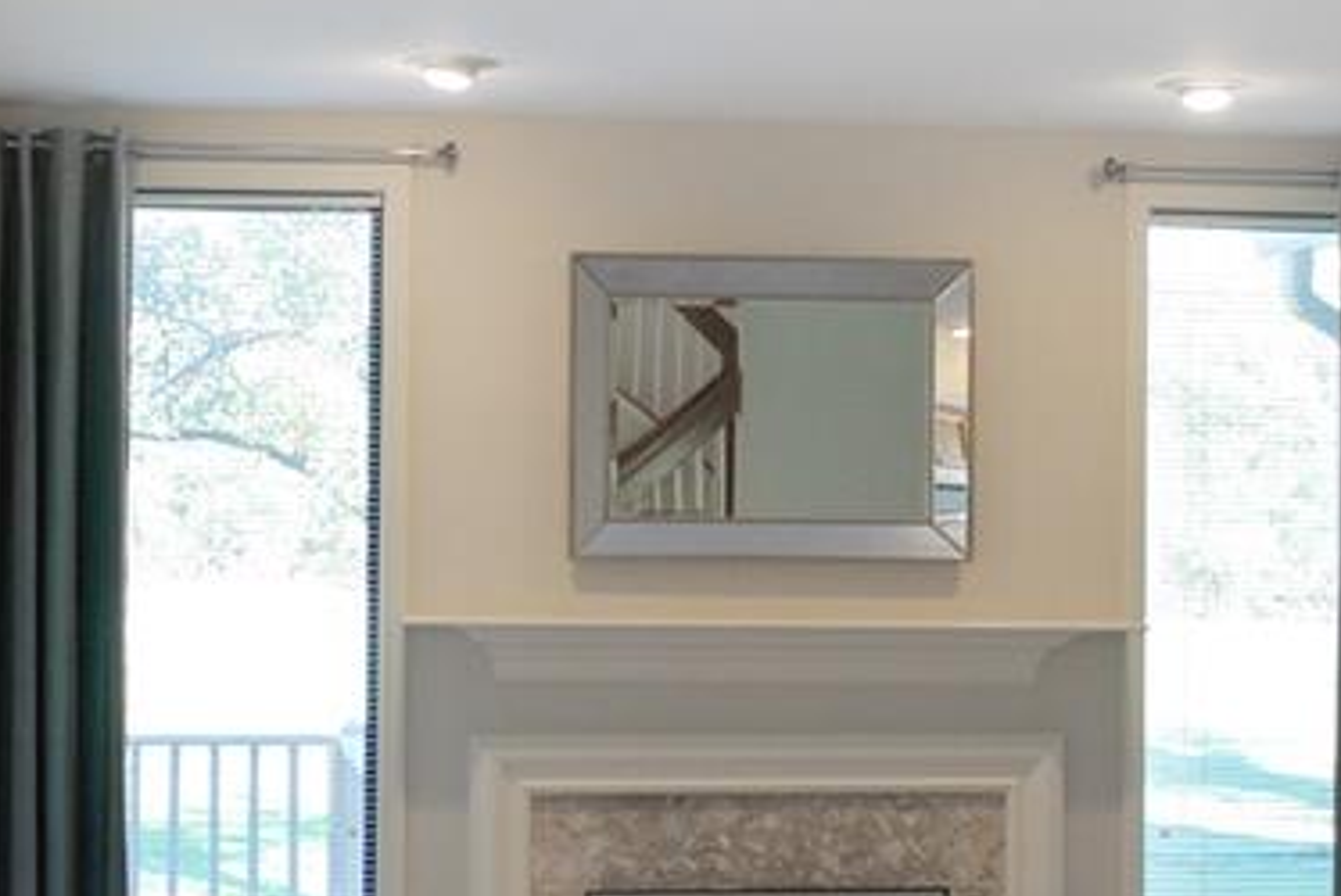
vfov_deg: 18.5
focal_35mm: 74
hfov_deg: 27.3
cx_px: 552
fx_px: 2759
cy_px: 493
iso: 200
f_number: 4
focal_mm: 18
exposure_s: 1/60
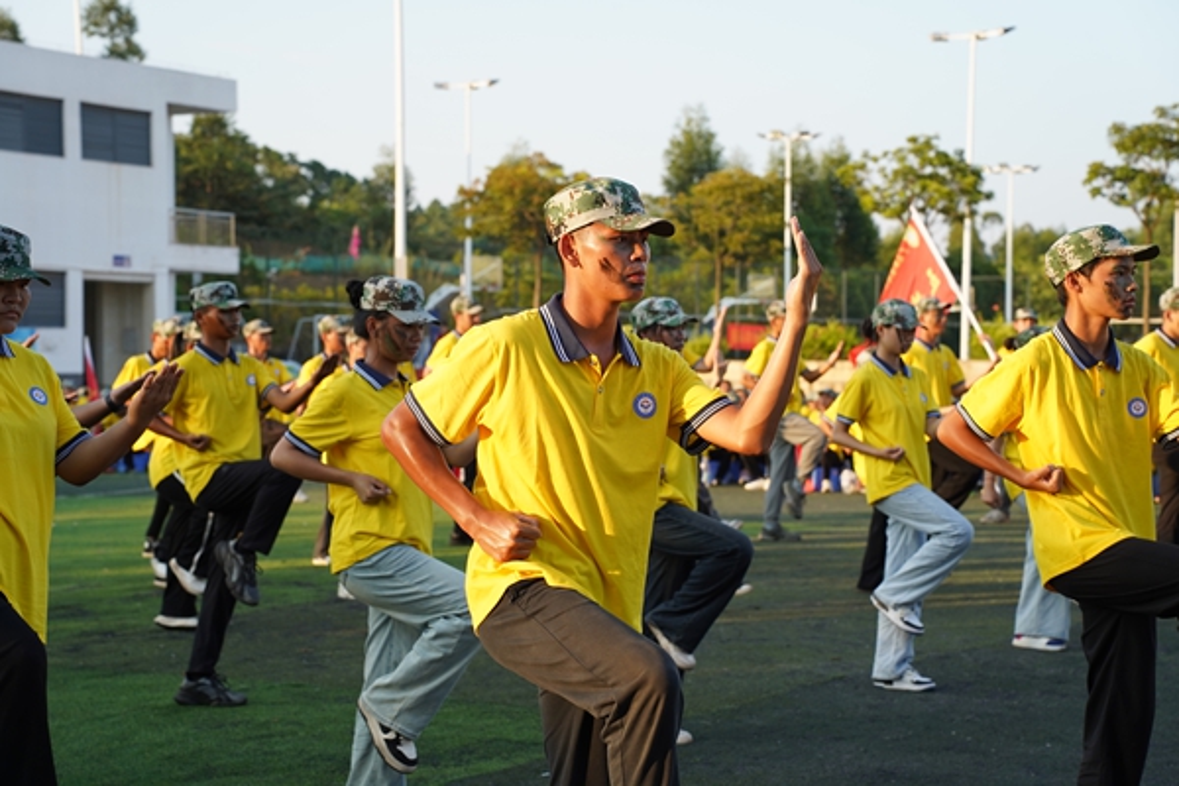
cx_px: 590
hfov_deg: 28.1
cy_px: 393
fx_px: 2358
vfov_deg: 18.9
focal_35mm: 72
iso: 400
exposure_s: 1/400
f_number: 5.6
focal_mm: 72
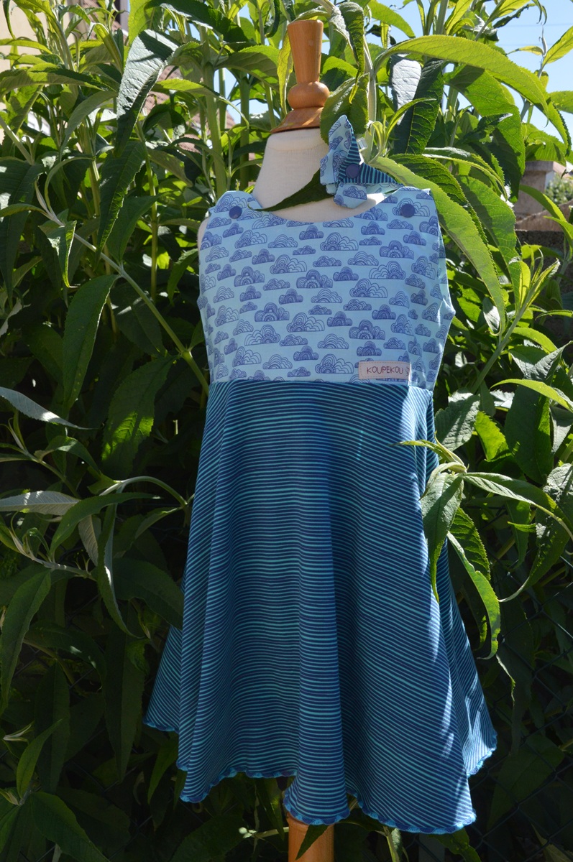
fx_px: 969
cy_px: 431
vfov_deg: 48.0
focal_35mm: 40
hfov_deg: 32.9
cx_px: 286
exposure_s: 1/500
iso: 800
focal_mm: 27
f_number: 11
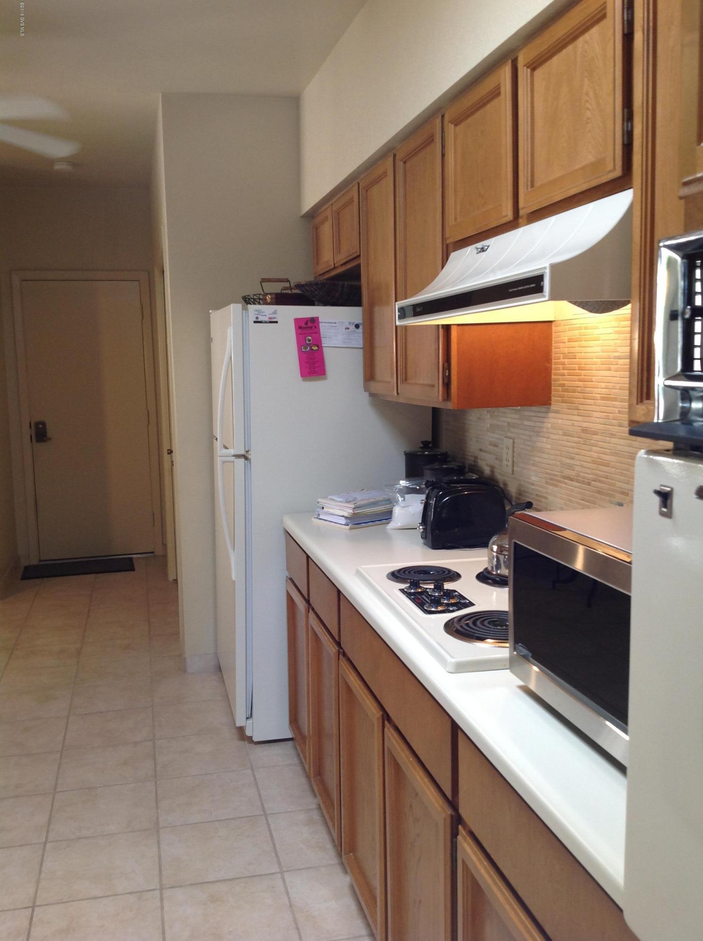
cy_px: 470
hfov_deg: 40.6
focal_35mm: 35
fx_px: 951
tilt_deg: -4.0
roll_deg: +0.0
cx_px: 352
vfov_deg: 52.7
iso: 50
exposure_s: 1/20
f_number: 2.4
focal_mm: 4.28
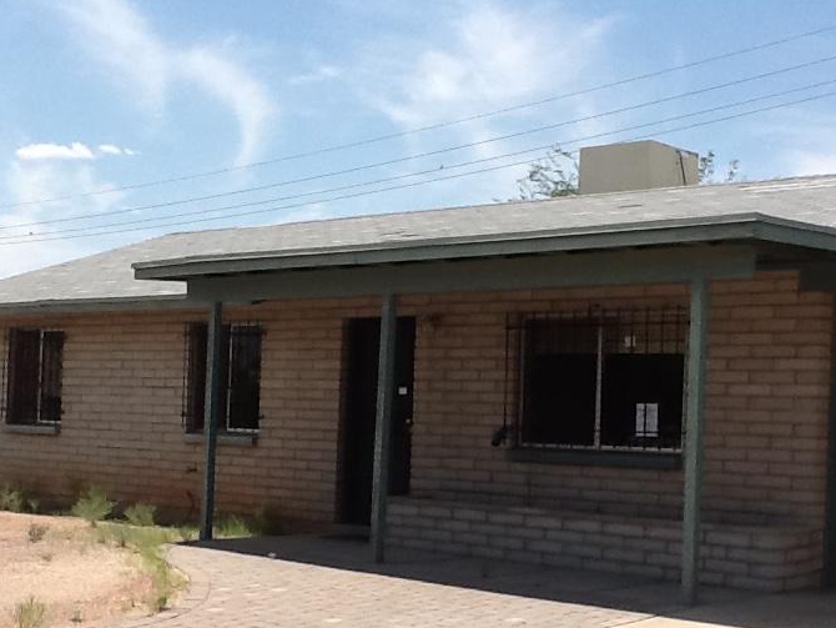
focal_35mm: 63
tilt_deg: -0.6
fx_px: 1522
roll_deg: -0.2
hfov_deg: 30.7
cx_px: 452
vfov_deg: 23.2
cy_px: 441
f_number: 2.4
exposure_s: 1/1783
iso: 40
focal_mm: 2.03
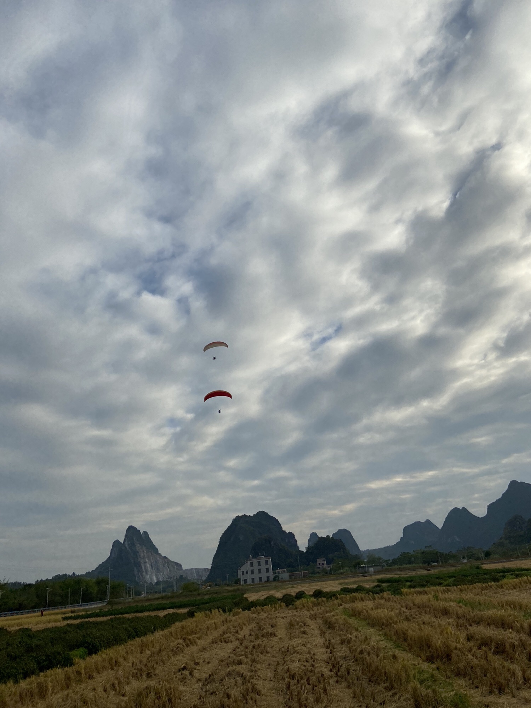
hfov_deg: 53.1
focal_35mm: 26
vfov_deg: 67.3
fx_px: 532
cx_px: 266
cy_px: 354
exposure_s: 1/5747
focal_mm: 4.25
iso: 32
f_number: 1.8
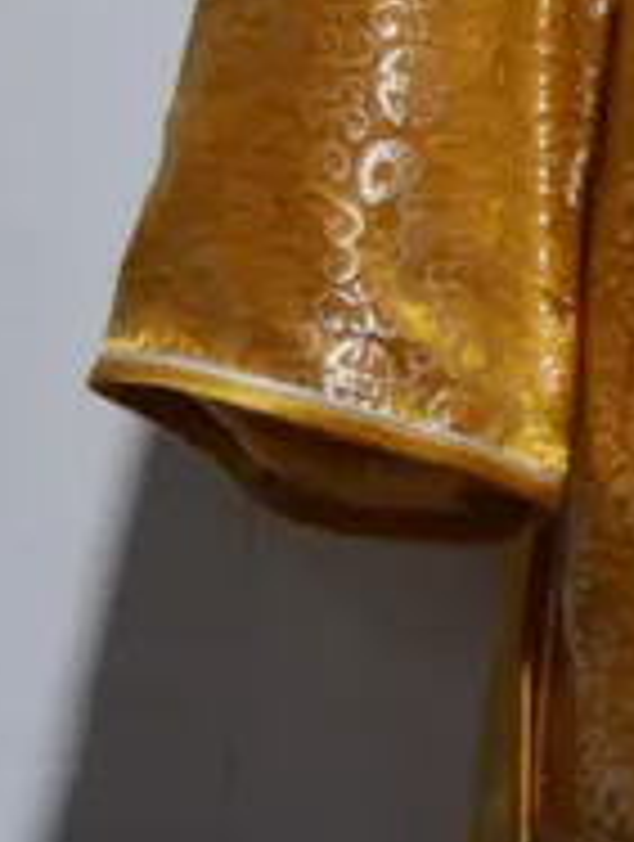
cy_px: -563
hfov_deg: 8.6
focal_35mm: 153
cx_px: 1693
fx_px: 3724
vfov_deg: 12.1
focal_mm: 14
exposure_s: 1/100
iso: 200
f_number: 3.5
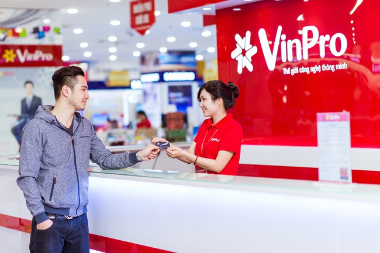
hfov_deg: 23.9
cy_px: 126
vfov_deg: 16.1
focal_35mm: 85
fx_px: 898
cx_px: 190
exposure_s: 1/125
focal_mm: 85
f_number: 2.2
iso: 200
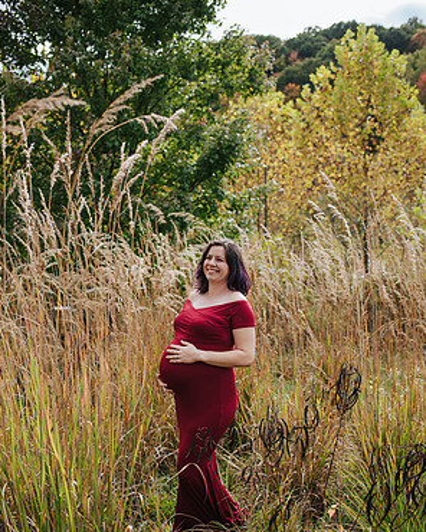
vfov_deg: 45.5
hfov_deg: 37.3
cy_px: 322
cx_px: 213
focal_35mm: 40
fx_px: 630
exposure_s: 1/800
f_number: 3.2
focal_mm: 35
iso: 200
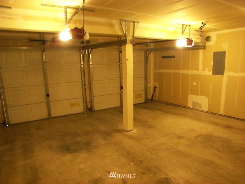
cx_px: 122
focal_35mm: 36
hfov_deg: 51.4
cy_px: 92
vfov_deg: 39.7
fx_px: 255
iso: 100
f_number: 2.8
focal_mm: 6
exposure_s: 1/2.5
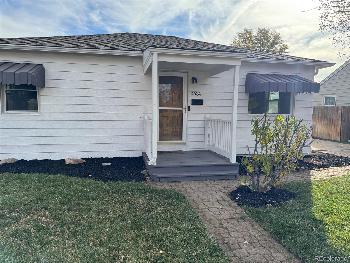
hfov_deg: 71.6
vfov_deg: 56.8
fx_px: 243
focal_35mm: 24
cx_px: 175
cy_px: 132
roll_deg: -0.5
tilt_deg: -4.3
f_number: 1.78
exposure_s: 1/1721
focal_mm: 6.76
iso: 80
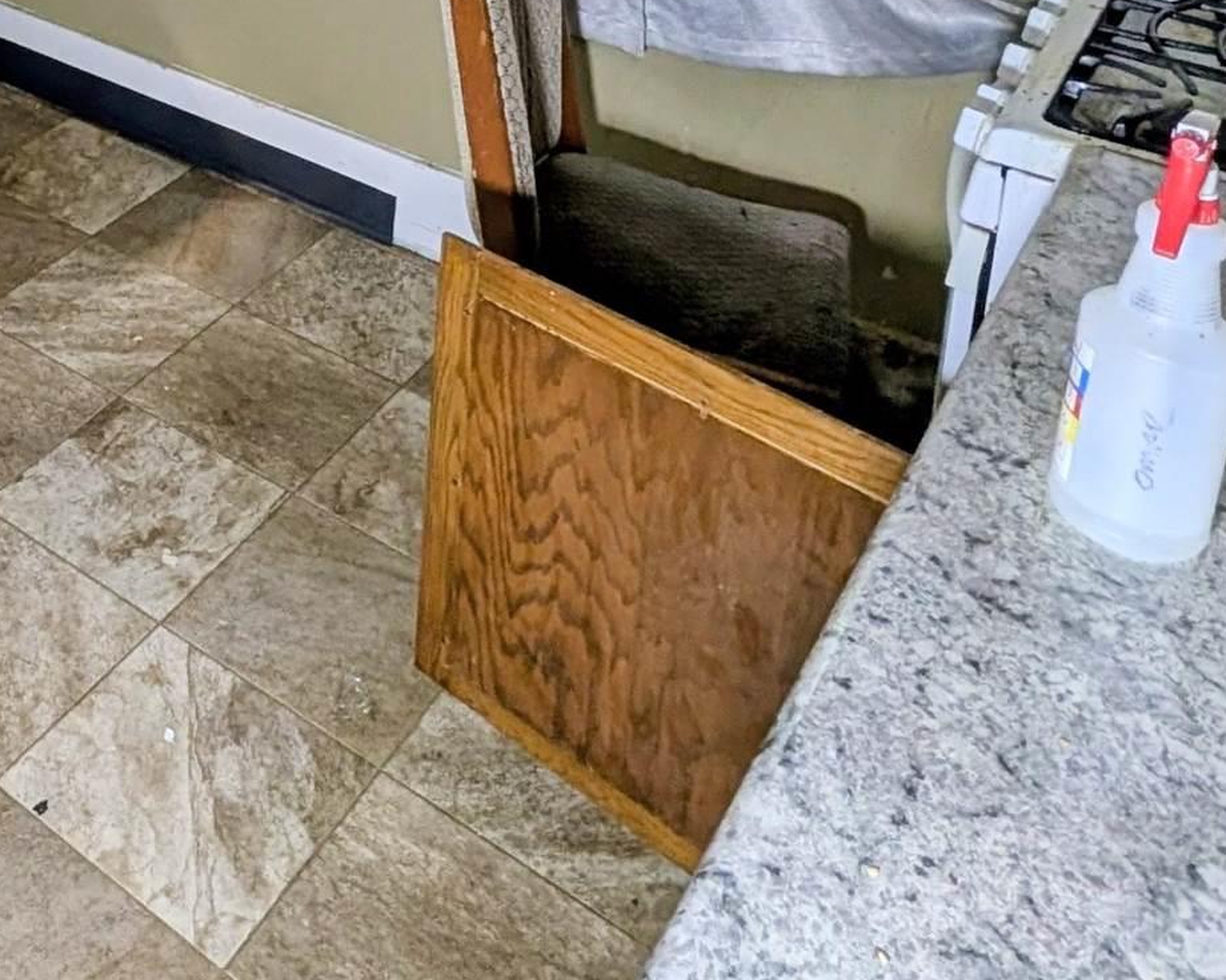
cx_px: -35
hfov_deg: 40.3
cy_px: -296
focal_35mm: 39
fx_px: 1415
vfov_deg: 30.2
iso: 95
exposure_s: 1/65.2
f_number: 1.7
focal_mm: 2.02
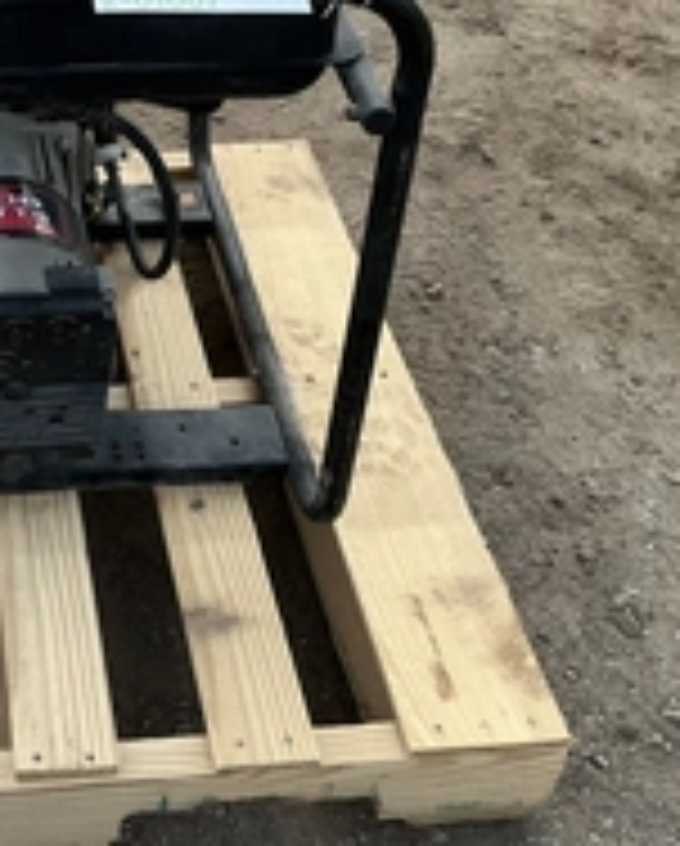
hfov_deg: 24.9
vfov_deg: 31.7
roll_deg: +1.1
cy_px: 180
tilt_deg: -35.8
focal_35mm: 58
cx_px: -14
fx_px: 1456
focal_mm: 3
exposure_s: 1/719
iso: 25
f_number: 1.8
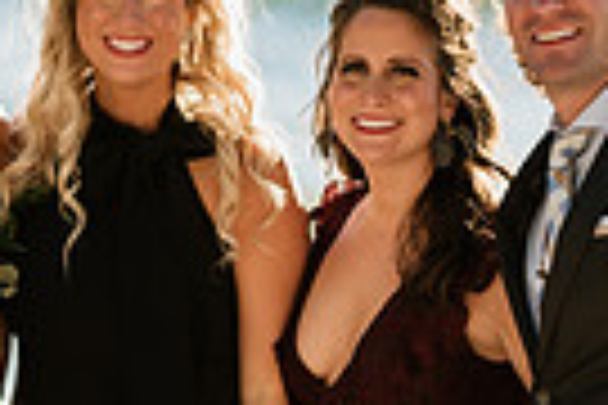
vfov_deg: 3.8
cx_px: -90
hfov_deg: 5.6
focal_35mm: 365
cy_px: 560
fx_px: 6164
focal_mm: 85
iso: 100
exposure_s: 1/800
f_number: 2.8
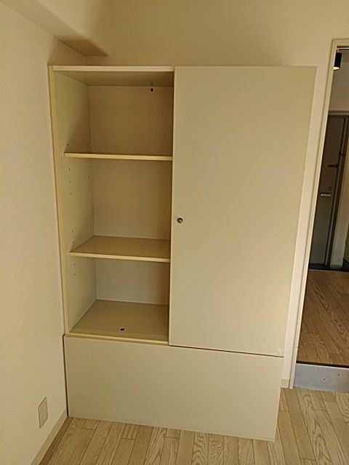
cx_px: 174
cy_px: 232
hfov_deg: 51.4
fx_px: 363
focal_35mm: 27
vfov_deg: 65.3
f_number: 2.2
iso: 62
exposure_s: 1/125
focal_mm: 3.46
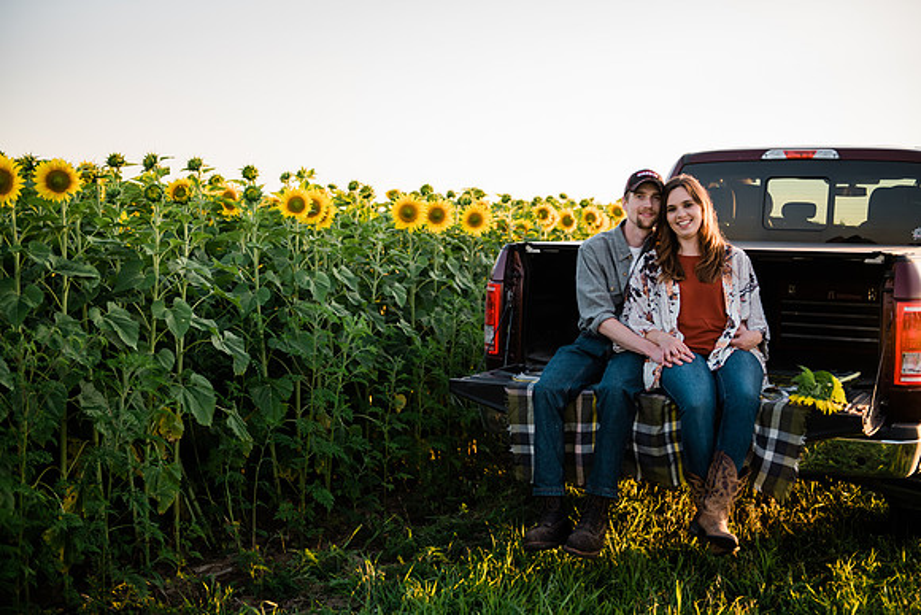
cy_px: 308
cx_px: 460
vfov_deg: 28.1
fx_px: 1228
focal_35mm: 48
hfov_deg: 41.1
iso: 320
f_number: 2.8
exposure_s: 1/400
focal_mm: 48
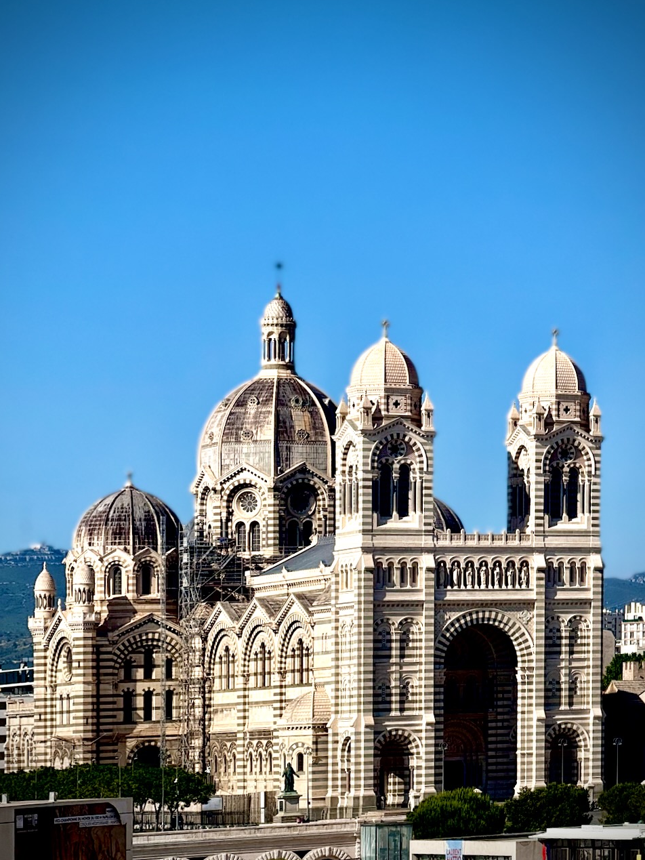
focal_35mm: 121
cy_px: 427
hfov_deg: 12.2
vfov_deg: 16.3
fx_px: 3006
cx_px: 320
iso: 50
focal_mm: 15.66
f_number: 2.8
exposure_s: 1/2611
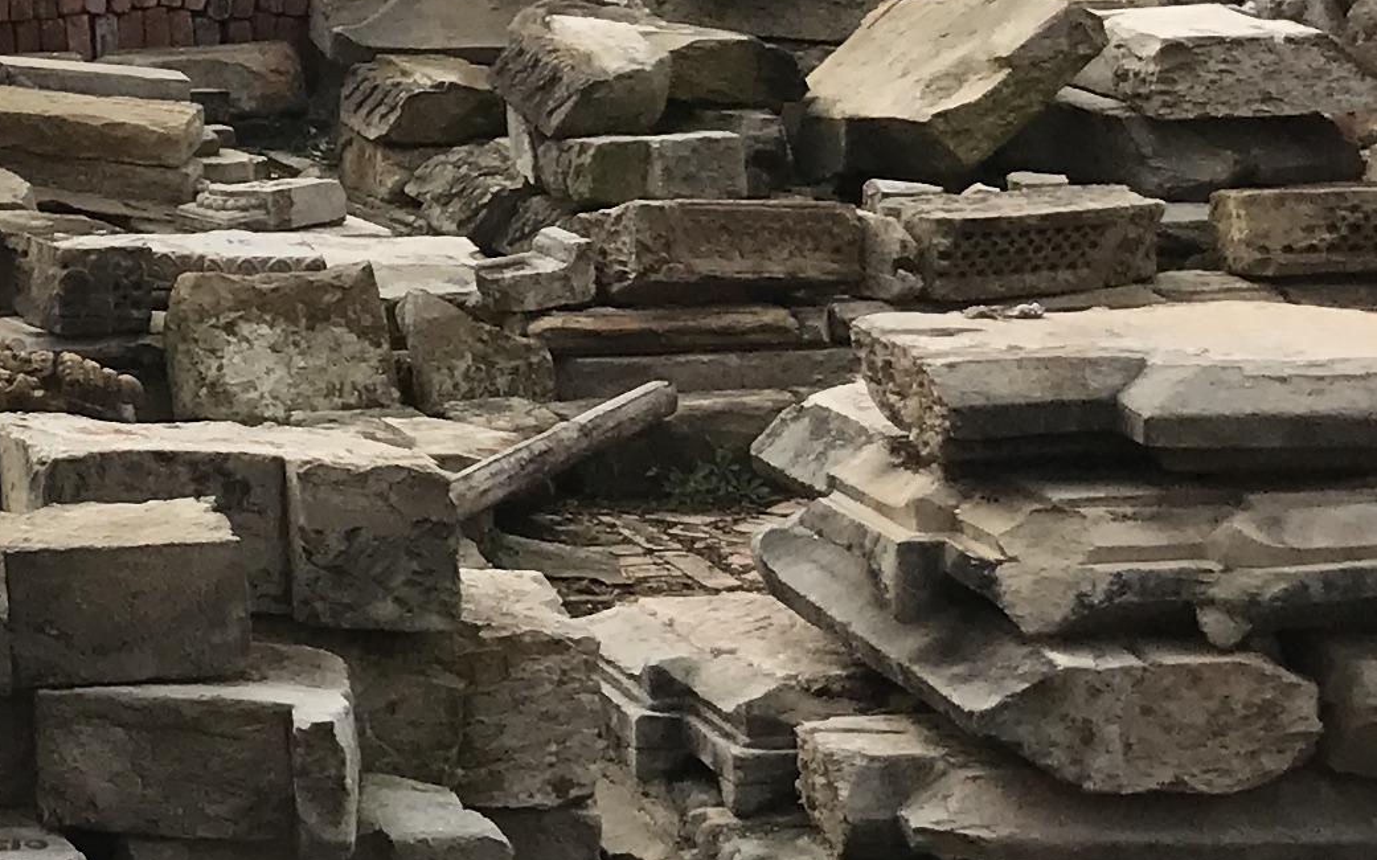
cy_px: -278
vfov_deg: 11.1
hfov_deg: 16.5
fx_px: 4315
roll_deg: +1.2
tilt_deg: -1.7
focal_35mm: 115
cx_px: -687
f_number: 1.8
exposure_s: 1/3195
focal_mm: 3.99
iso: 20
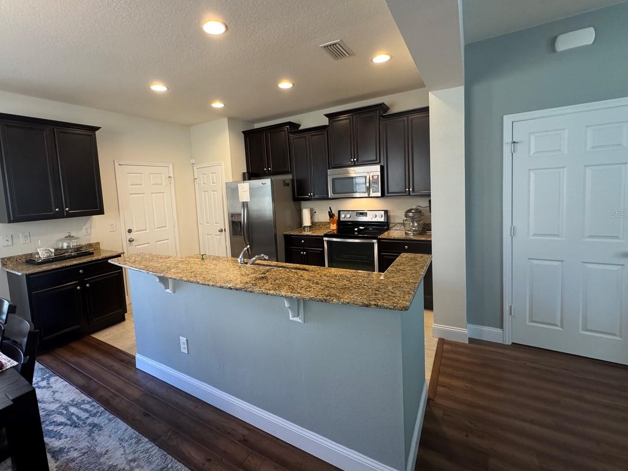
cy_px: 214
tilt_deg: -4.4
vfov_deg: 77.9
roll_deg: +2.8
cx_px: 294
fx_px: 290
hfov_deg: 94.4
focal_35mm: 16
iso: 320
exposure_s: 1/60
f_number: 2.2
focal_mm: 2.22
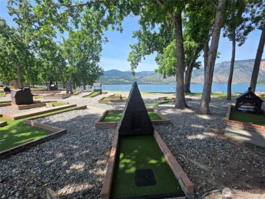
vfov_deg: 89.9
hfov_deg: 106.2
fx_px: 100
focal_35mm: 13
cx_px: 132
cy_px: 100
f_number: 1.9
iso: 40
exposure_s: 1/1179
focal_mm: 2.2
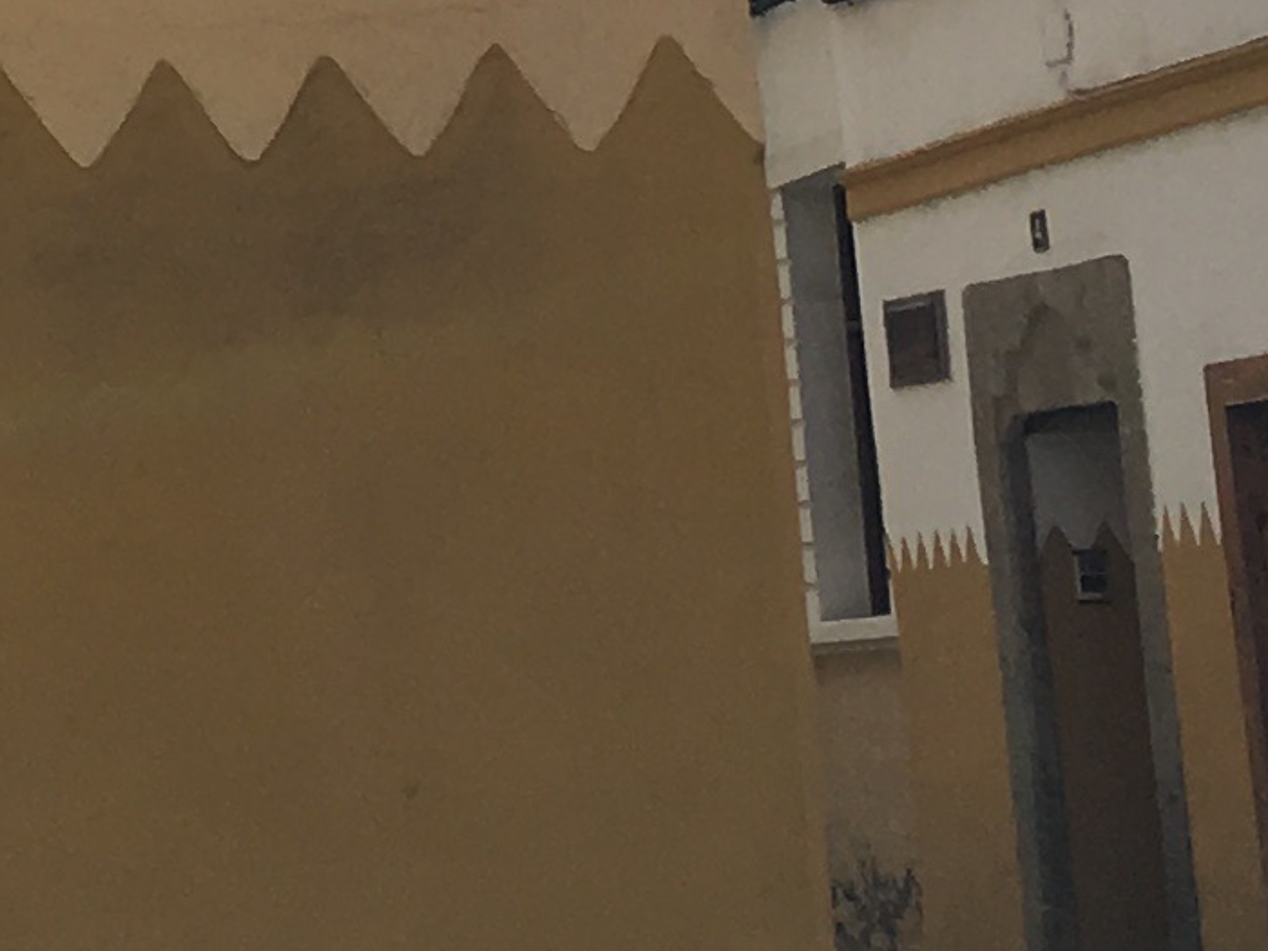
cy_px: -518
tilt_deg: +16.2
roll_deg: -0.4
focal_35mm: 167
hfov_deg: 11.1
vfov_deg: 8.7
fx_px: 6117
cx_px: -978
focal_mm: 4.15
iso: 25
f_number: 2.2
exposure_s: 1/1538
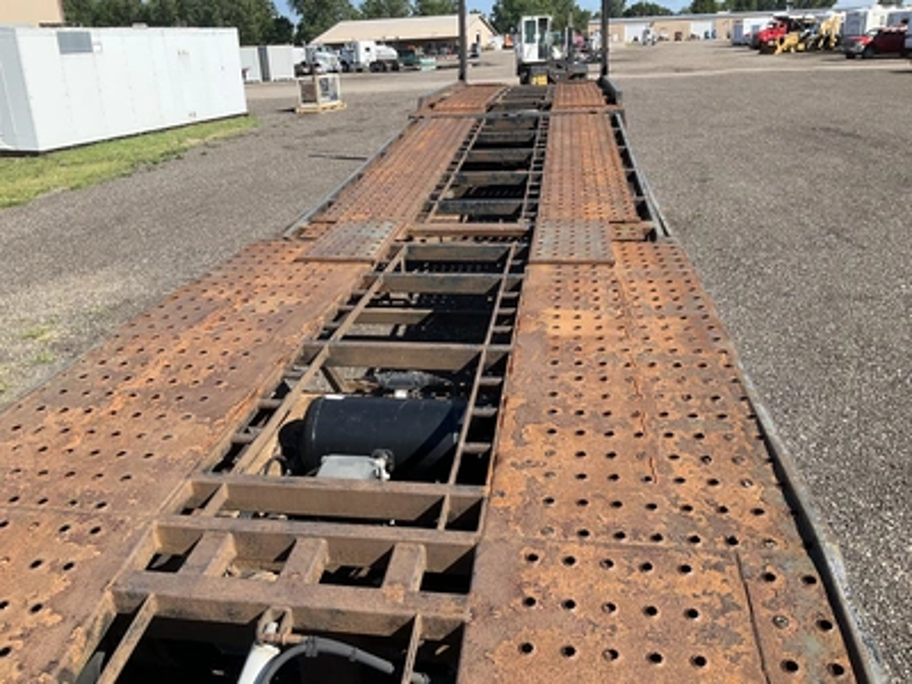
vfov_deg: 48.2
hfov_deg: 61.7
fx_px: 764
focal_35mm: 29
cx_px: 456
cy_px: 342
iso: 25
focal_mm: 3
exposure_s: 1/944
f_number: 1.8
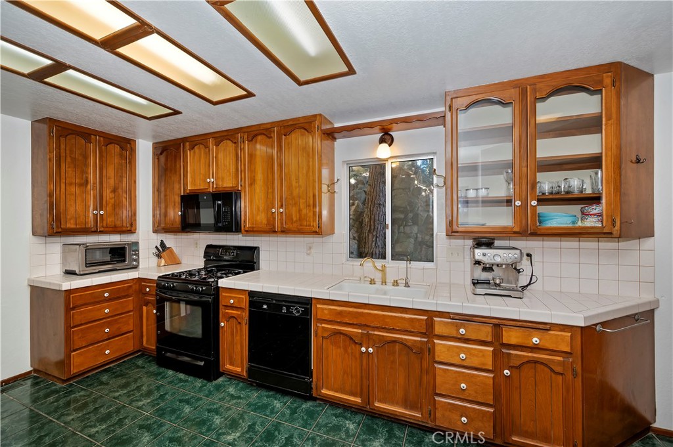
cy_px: 224
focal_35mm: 14
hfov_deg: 104.3
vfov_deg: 81.1
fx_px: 262
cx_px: 336
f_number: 8
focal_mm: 14
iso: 400
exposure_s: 1/20
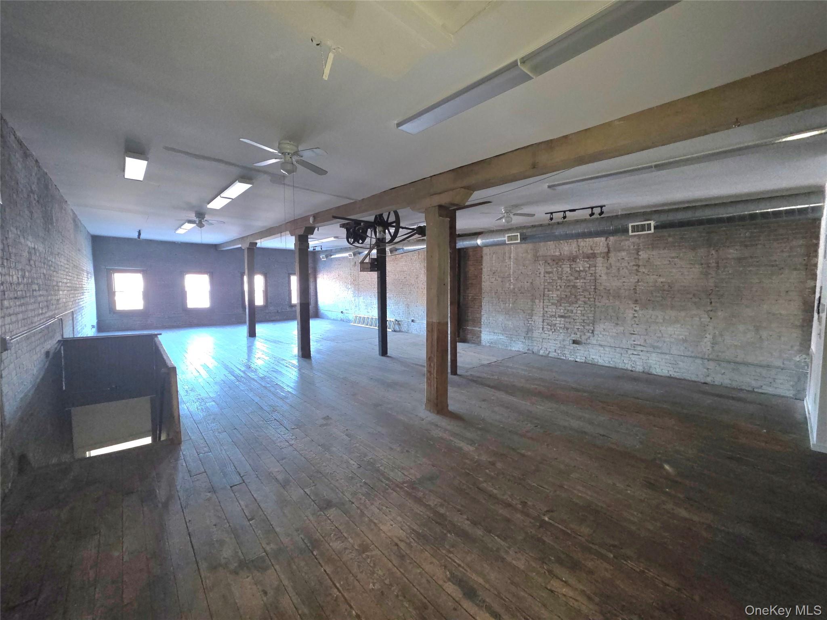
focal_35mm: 13
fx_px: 311
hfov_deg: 106.2
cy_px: 310
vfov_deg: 89.9
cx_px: 414
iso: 320
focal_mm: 2.2
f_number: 1.9
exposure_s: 1/30
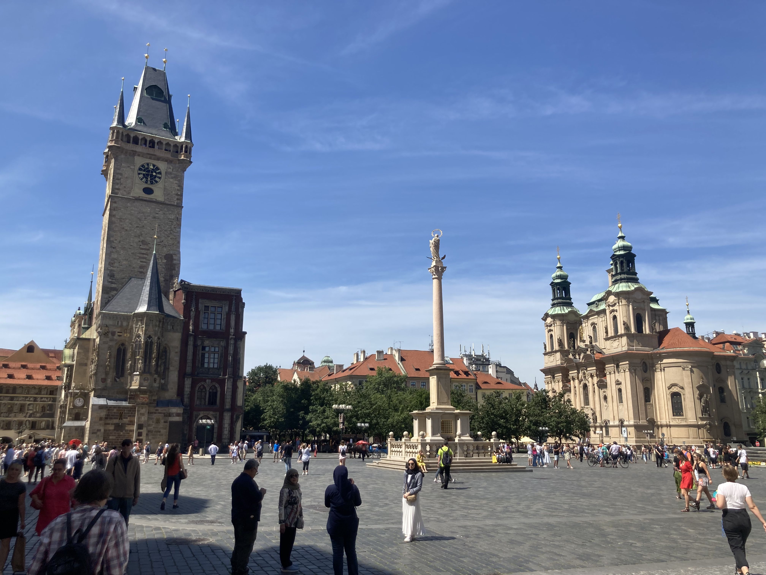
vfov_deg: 49.7
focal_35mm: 28
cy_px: 288
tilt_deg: +14.0
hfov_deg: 63.4
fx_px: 620
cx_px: 383
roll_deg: -0.6
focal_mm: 3.99
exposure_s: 1/2000
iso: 20
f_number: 1.8
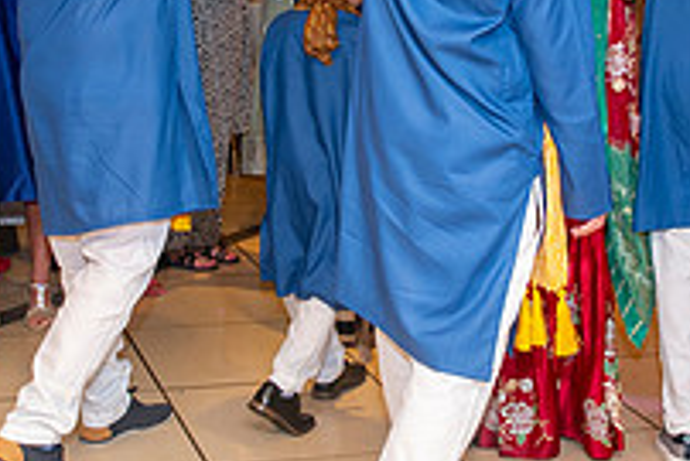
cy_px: 118
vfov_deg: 15.5
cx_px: 422
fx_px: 1688
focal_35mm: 88
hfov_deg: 23.1
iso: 800
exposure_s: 1/160
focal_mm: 26
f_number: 2.8
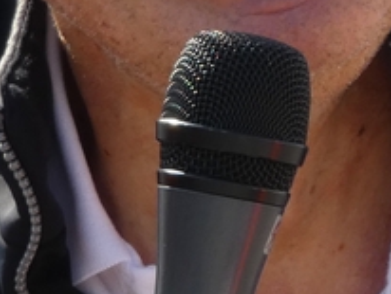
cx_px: 484
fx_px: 15990
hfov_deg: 1.4
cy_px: 21
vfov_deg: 1.1
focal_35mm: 1414
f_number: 5.5
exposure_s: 1/200
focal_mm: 43.5
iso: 80
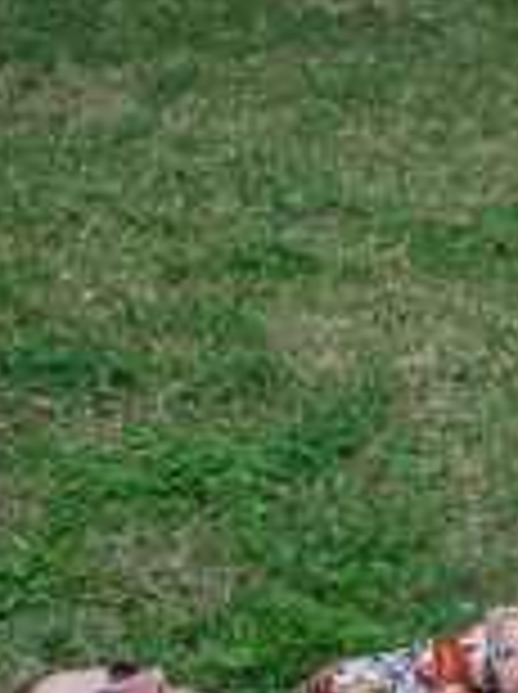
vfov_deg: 17.7
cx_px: 842
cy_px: 738
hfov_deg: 12.8
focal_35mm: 108
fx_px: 2161
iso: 200
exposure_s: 1/125
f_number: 5.6
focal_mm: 18
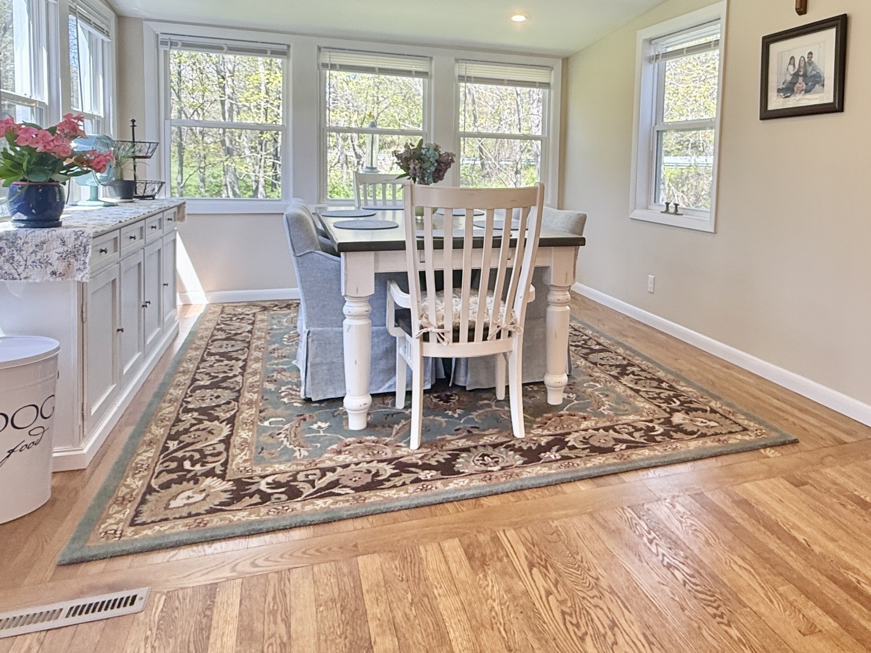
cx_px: 546
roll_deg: -2.2
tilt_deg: -3.7
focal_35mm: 26
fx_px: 654
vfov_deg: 52.1
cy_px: 219
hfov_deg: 66.3
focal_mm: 2.22
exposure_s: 1/120
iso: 80
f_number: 2.2
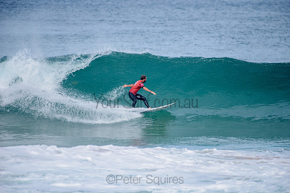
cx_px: 145
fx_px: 4029
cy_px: 96
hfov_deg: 4.1
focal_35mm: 500
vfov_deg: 2.8
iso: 250
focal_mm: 500
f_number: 5.6
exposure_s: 1/2000
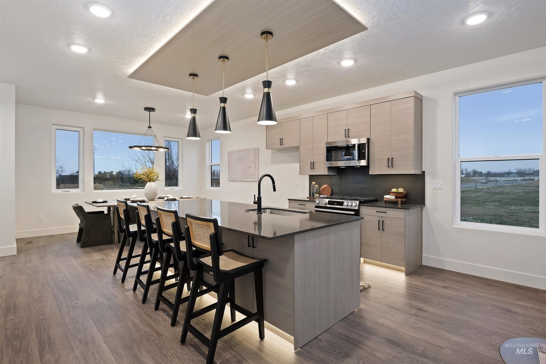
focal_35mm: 18
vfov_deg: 67.4
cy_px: 182
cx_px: 273
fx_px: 273
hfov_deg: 90.0
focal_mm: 18
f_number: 6.3
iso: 320
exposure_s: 1/2.5
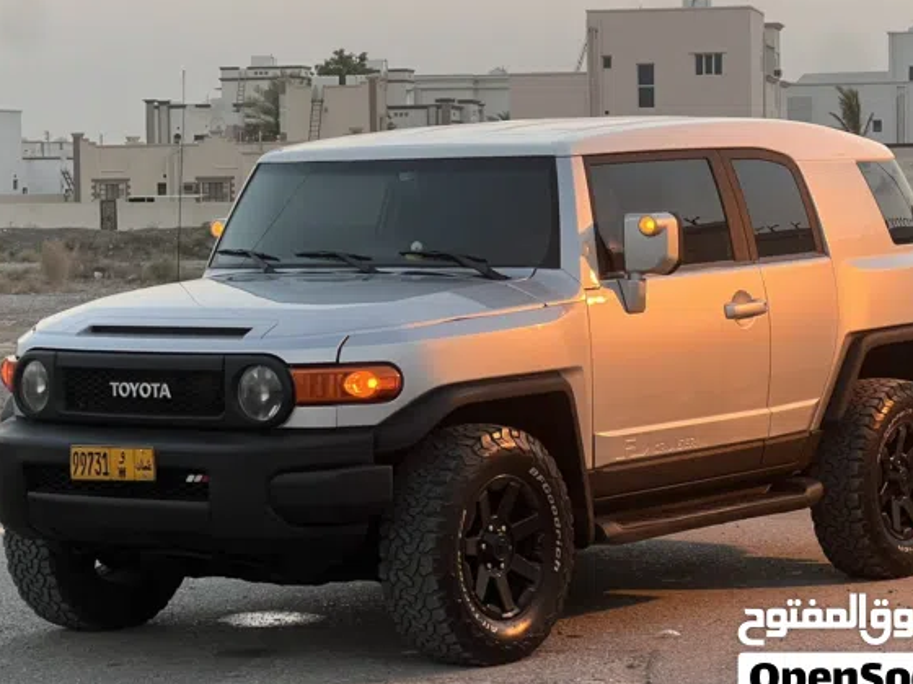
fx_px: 2321
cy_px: 358
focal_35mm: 88
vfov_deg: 16.8
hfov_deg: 22.2
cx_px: 492
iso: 200
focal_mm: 9
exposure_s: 1/100
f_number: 2.8
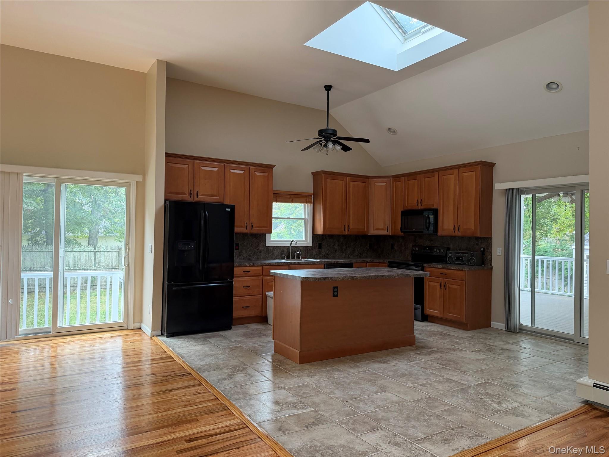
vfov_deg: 56.8
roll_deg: -0.5
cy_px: 228
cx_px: 304
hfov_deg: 71.6
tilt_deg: +0.7
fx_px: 422
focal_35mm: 24
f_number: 1.78
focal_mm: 6.76
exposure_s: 1/66
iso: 200
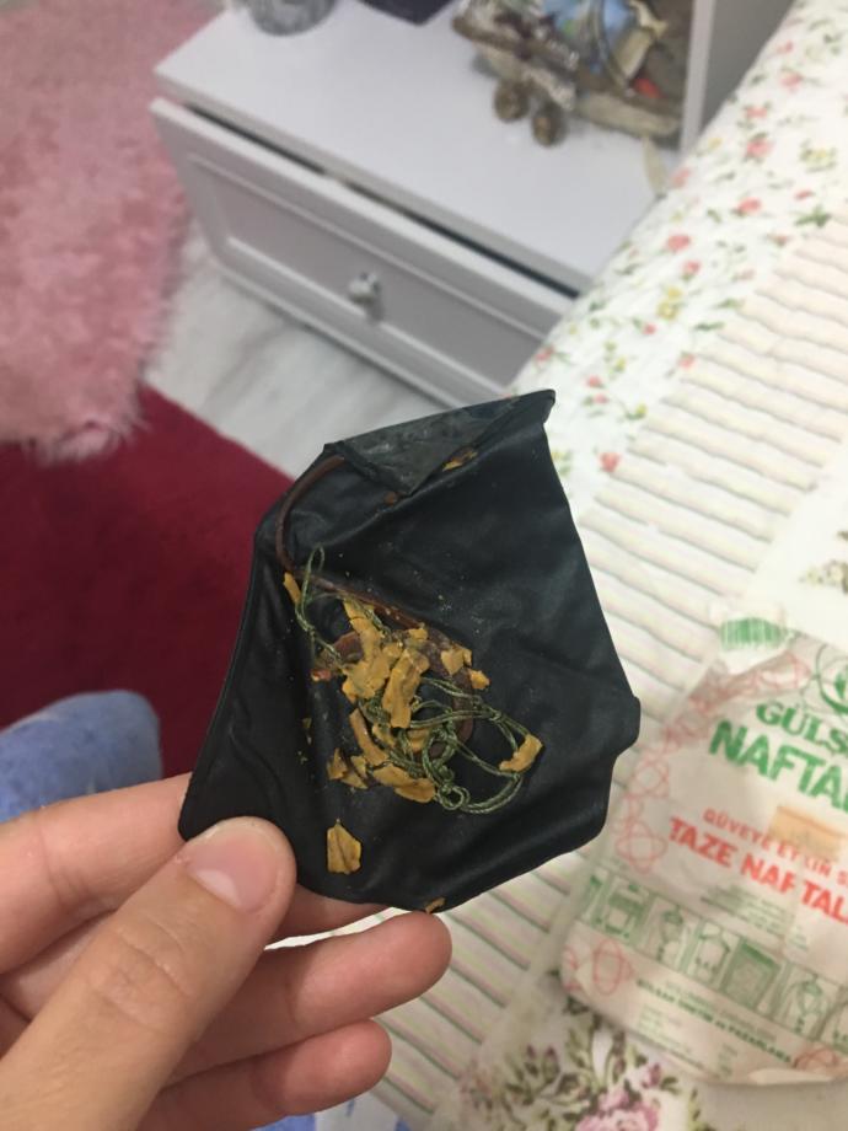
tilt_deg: -61.4
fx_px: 947
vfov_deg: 61.7
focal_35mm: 29
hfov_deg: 48.2
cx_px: 424
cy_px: 566
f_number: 2.2
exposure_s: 1/20
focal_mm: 4.15
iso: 200
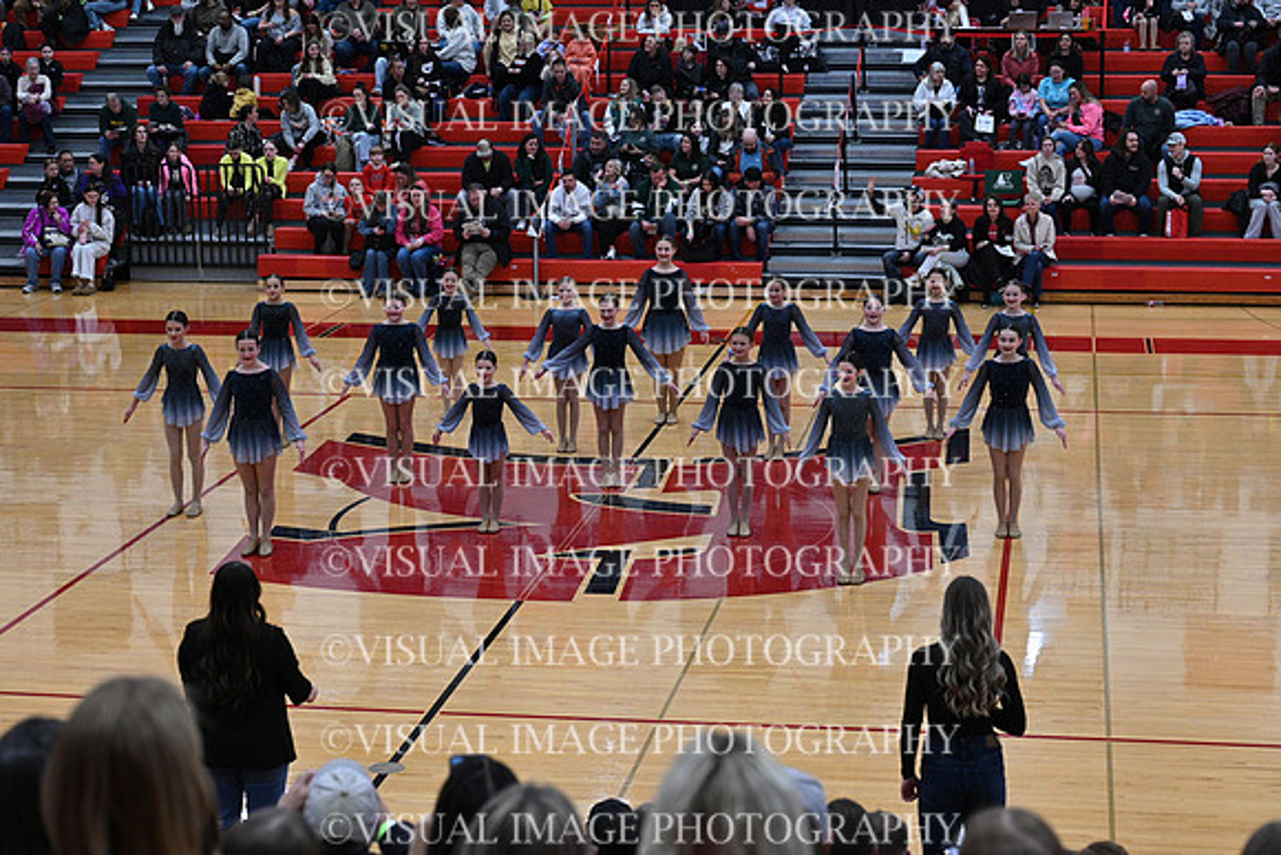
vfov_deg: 19.5
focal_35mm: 70
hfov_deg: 28.8
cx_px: 640
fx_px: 2491
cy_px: 428
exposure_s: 1/400
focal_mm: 70
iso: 4000
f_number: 4
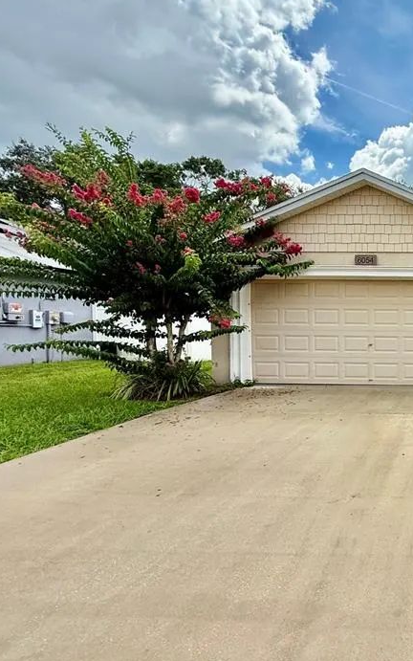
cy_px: 344
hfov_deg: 41.8
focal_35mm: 22
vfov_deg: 79.6
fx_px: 396
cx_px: 468
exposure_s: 1/1050
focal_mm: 2.22
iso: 64
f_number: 2.2
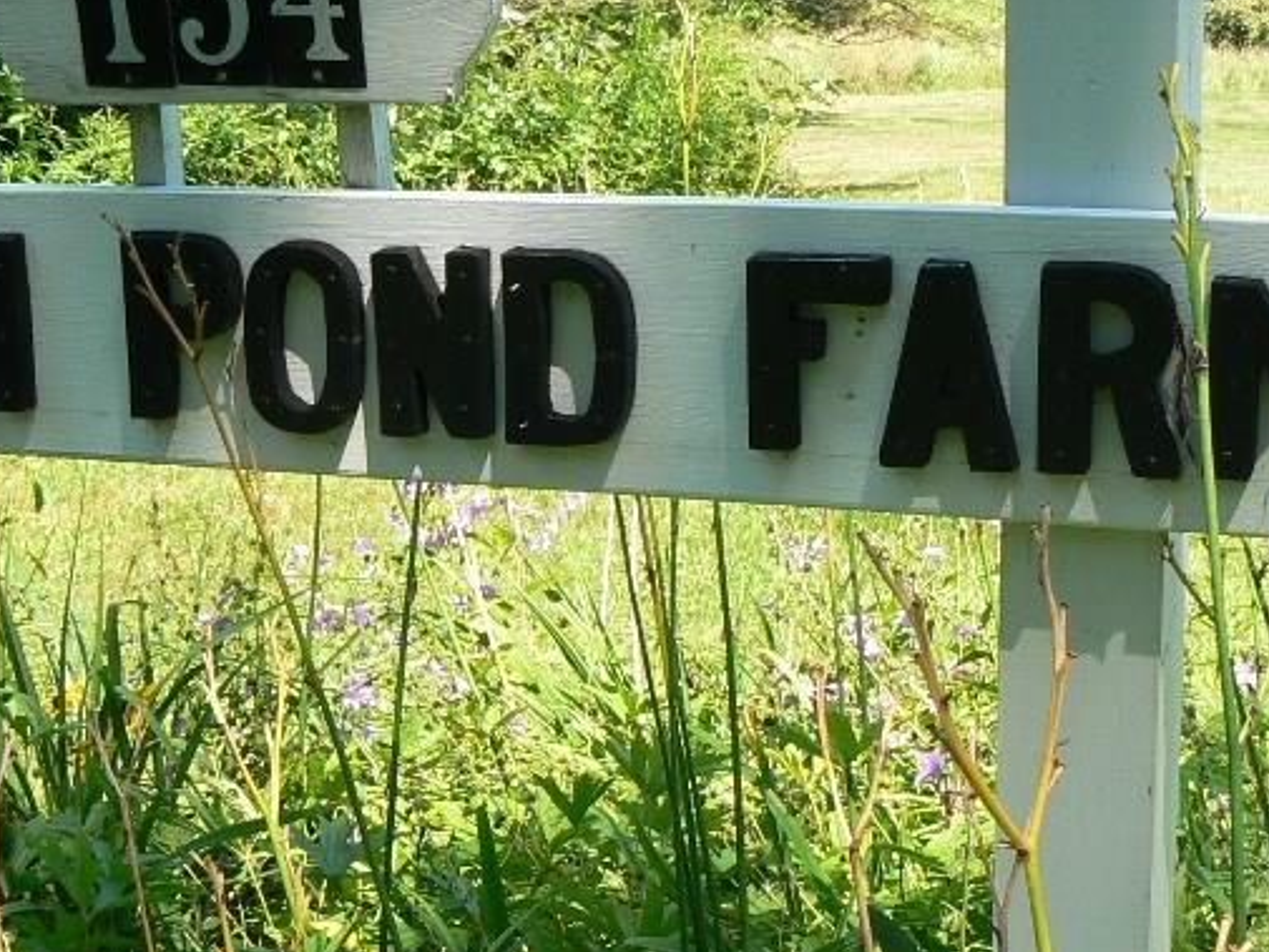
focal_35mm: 73
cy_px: 585
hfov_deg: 26.6
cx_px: 447
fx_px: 2677
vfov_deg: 20.1
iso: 80
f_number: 5.6
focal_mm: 6
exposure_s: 1/160
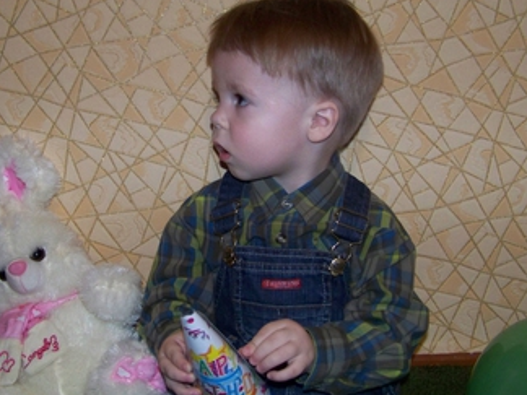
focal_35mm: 50
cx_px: 250
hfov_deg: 38.2
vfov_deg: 29.1
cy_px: 202
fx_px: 761
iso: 200
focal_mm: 5.85
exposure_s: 1/30
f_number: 2.8
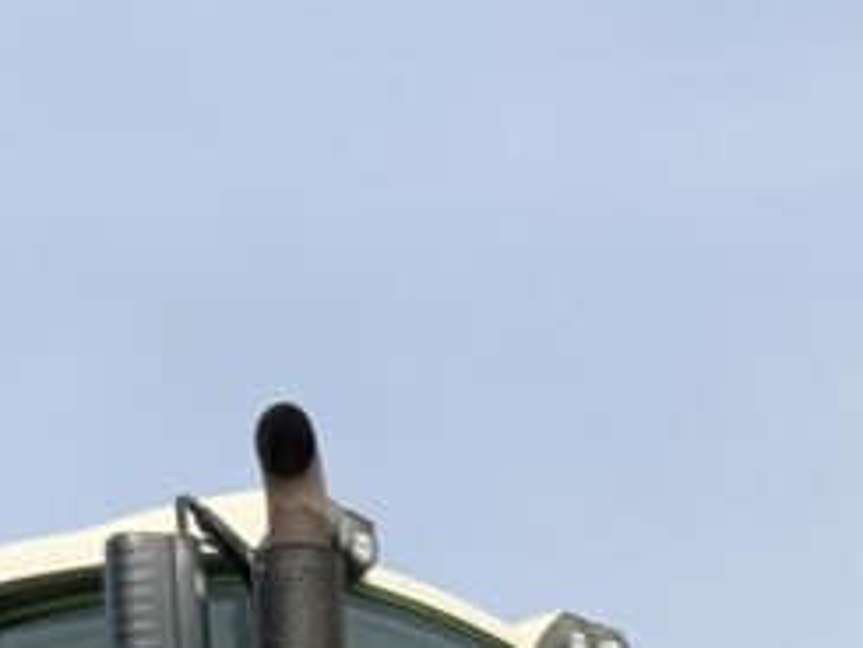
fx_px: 3018
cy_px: 1145
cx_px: 895
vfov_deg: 11.4
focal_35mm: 121
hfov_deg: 15.9
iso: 20
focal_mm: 3
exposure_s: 1/1984
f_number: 1.8
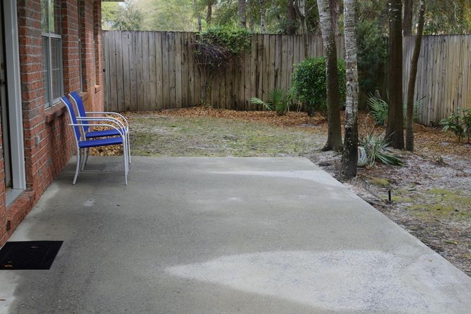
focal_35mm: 48
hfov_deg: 41.1
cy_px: 157
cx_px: 236
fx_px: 628
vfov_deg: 28.1
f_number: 8
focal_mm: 32
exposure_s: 1/250
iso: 280
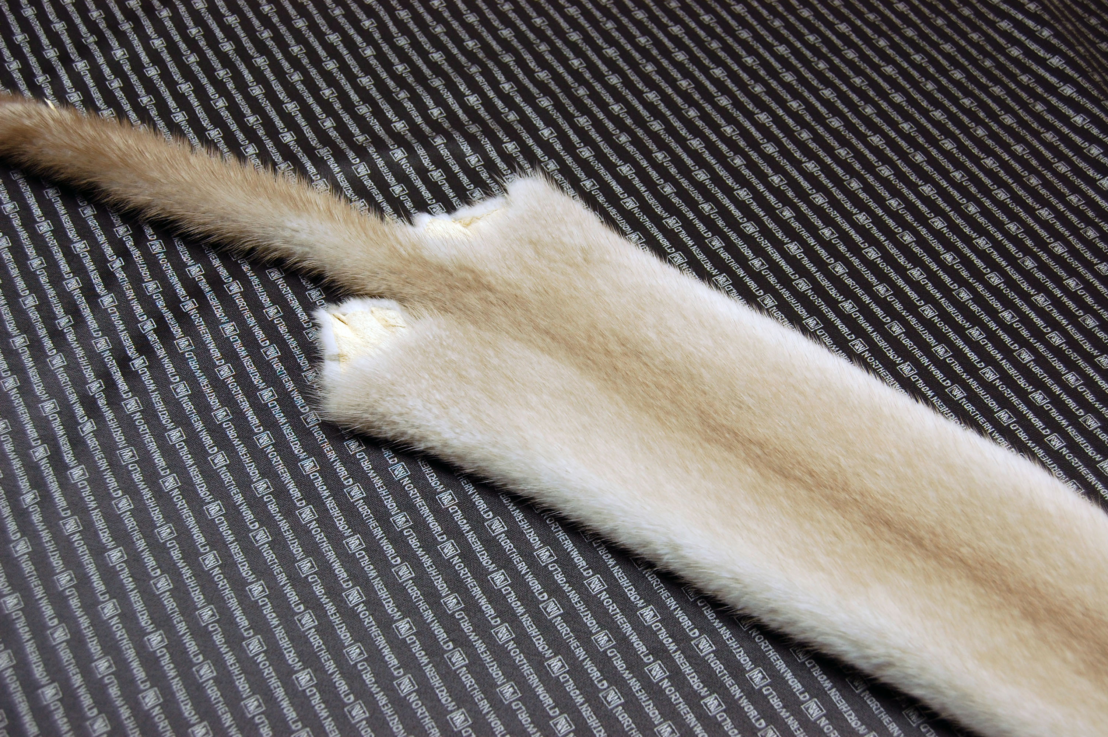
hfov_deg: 49.6
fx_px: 1199
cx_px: 554
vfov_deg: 34.1
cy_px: 368
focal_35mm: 39
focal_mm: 26
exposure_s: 1/125
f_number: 5.6
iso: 320
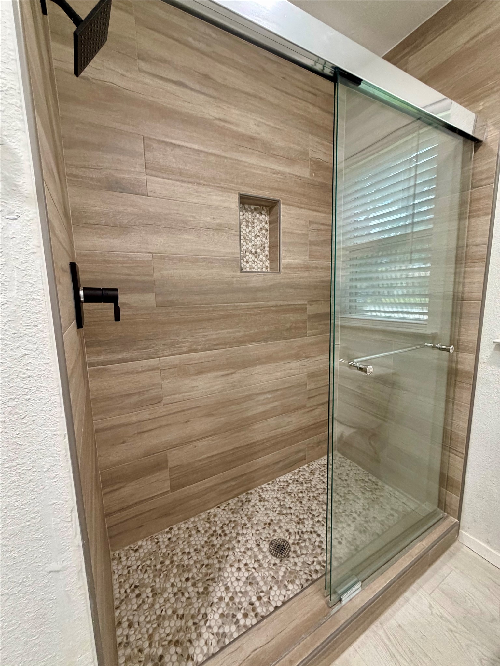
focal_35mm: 14
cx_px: 250
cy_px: 333
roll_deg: +1.4
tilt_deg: -9.4
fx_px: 270
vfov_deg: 102.1
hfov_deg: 85.7
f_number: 2.2
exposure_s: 1/60
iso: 320
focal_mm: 2.22
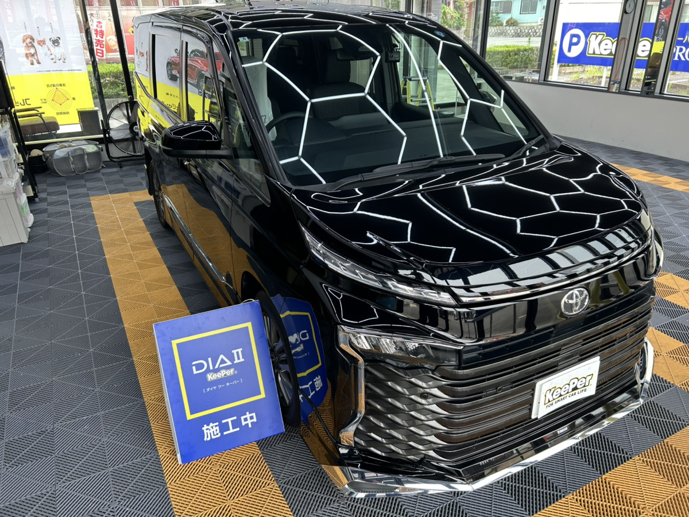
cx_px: 344
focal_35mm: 26
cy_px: 258
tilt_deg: -25.9
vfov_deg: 53.1
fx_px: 518
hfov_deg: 67.3
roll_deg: +1.4
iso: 32
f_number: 1.5
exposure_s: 1/125
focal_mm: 5.7
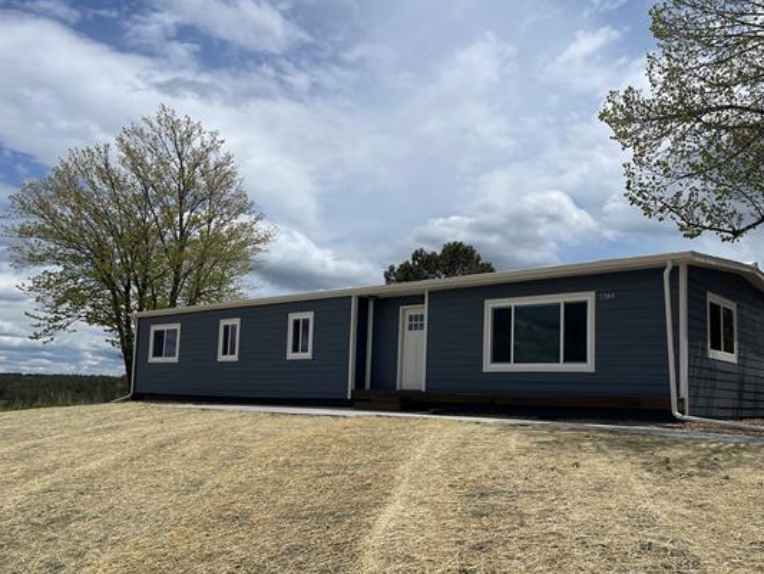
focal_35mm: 30
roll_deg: -1.0
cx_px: 421
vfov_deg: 46.7
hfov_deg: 59.8
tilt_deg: +7.0
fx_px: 662
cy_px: 320
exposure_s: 1/10000
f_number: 1.6
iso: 32
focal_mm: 5.1
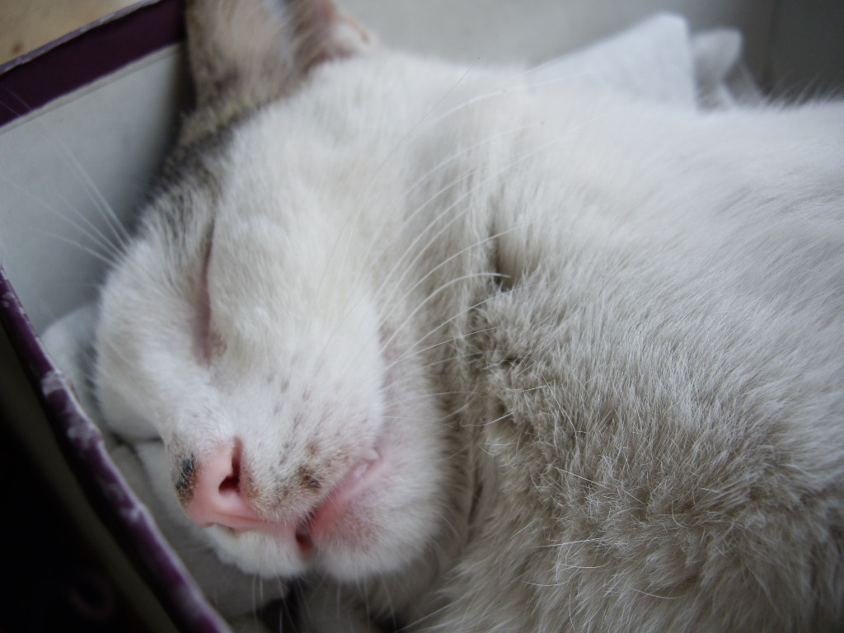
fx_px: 927
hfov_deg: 49.0
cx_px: 422
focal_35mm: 38
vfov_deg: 37.7
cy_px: 316
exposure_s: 1/125
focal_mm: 7.9
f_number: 2.8
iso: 100
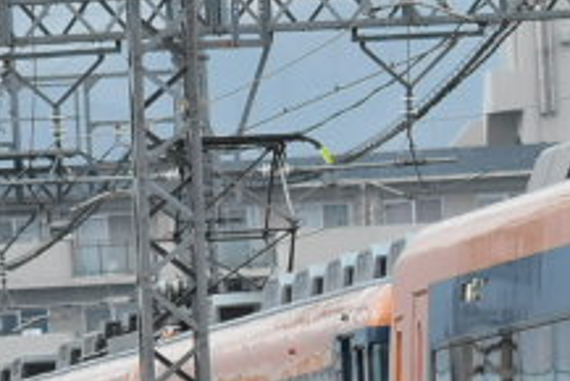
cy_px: 363
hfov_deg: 2.2
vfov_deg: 1.5
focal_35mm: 927
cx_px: 365
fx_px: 14686
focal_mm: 105
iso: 1600
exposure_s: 1/500
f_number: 2.8
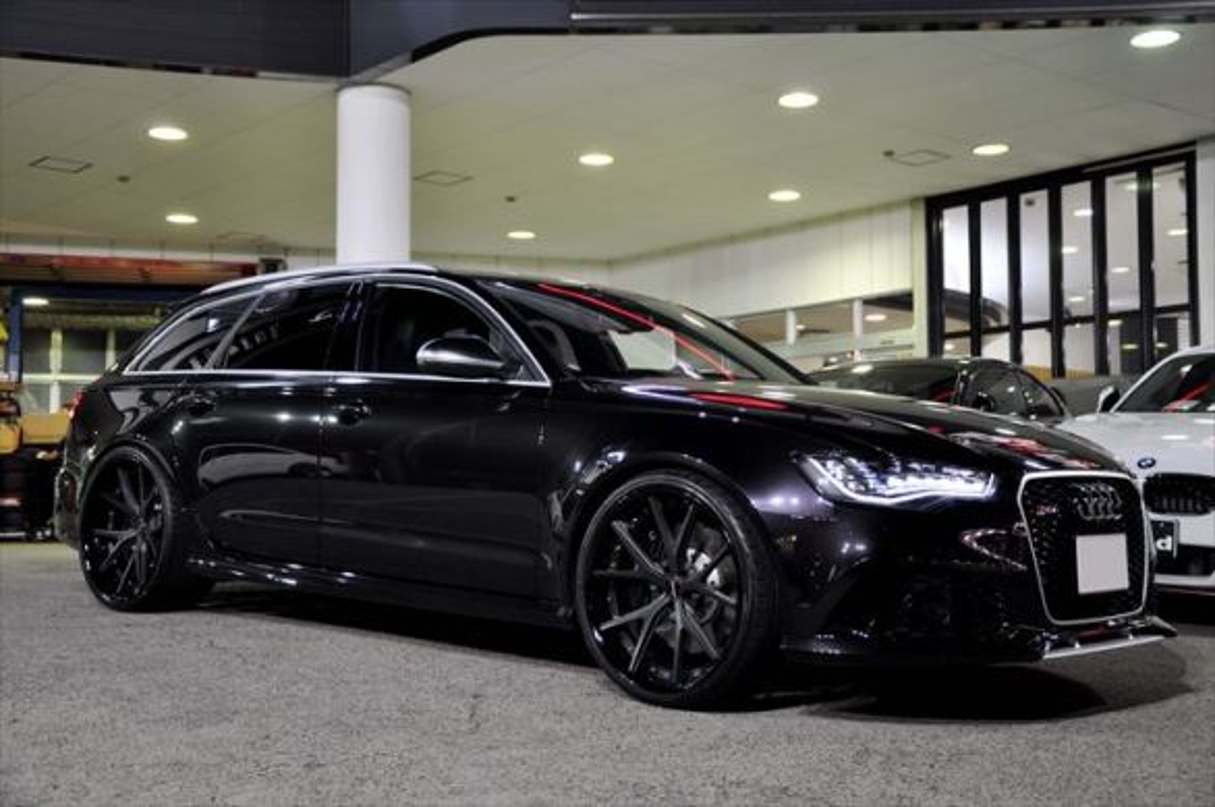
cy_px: 404
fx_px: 1618
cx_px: 608
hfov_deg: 41.2
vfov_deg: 28.0
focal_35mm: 48
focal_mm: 32
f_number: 4.2
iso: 400
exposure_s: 1/15
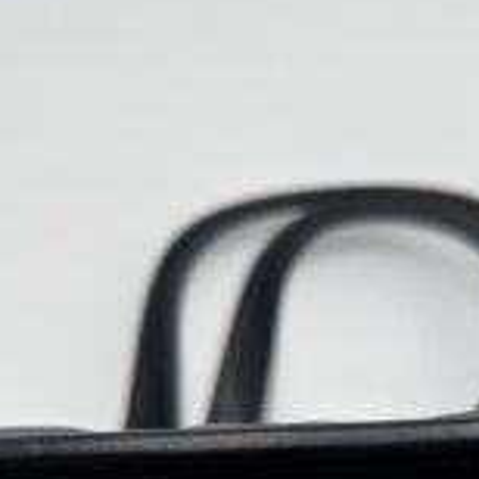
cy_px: 526
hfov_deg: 29.7
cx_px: 435
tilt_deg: -71.9
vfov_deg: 28.3
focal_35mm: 55
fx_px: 861
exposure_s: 1/903
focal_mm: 6.86
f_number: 1.78
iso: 80
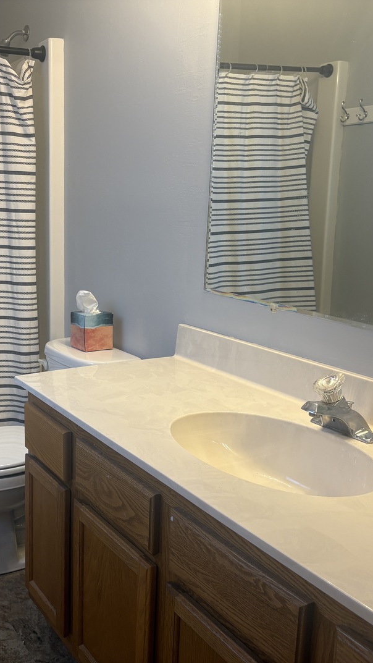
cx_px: 50
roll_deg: +0.4
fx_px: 668
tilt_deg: -10.4
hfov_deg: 30.1
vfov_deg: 52.8
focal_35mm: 38
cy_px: 332
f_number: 1.6
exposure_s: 1/60
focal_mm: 5.96
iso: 80
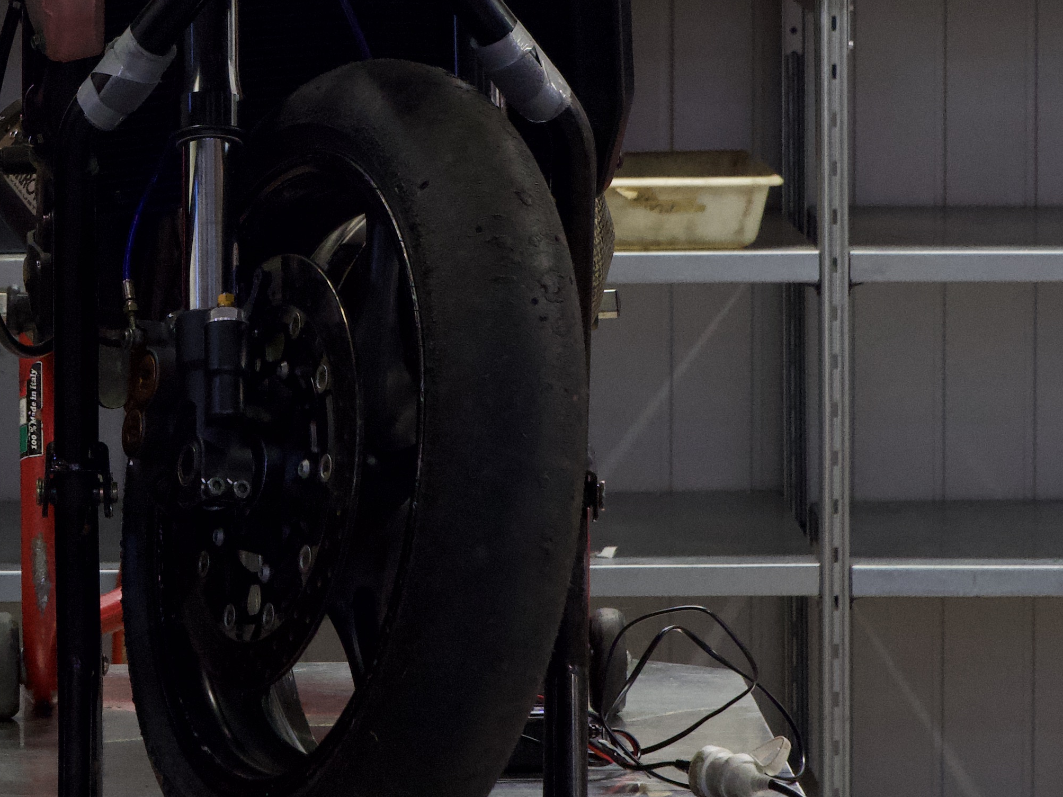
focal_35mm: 310
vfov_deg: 4.8
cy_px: -78
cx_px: 111
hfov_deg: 6.4
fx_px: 9519
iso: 2500
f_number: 6.3
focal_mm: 60
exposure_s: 1/60
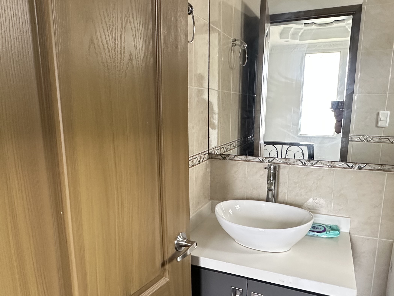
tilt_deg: -12.2
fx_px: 307
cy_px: 170
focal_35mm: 27
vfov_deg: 51.2
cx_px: 198
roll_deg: -0.1
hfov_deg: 65.3
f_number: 2.2
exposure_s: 1/93
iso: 320
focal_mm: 2.22
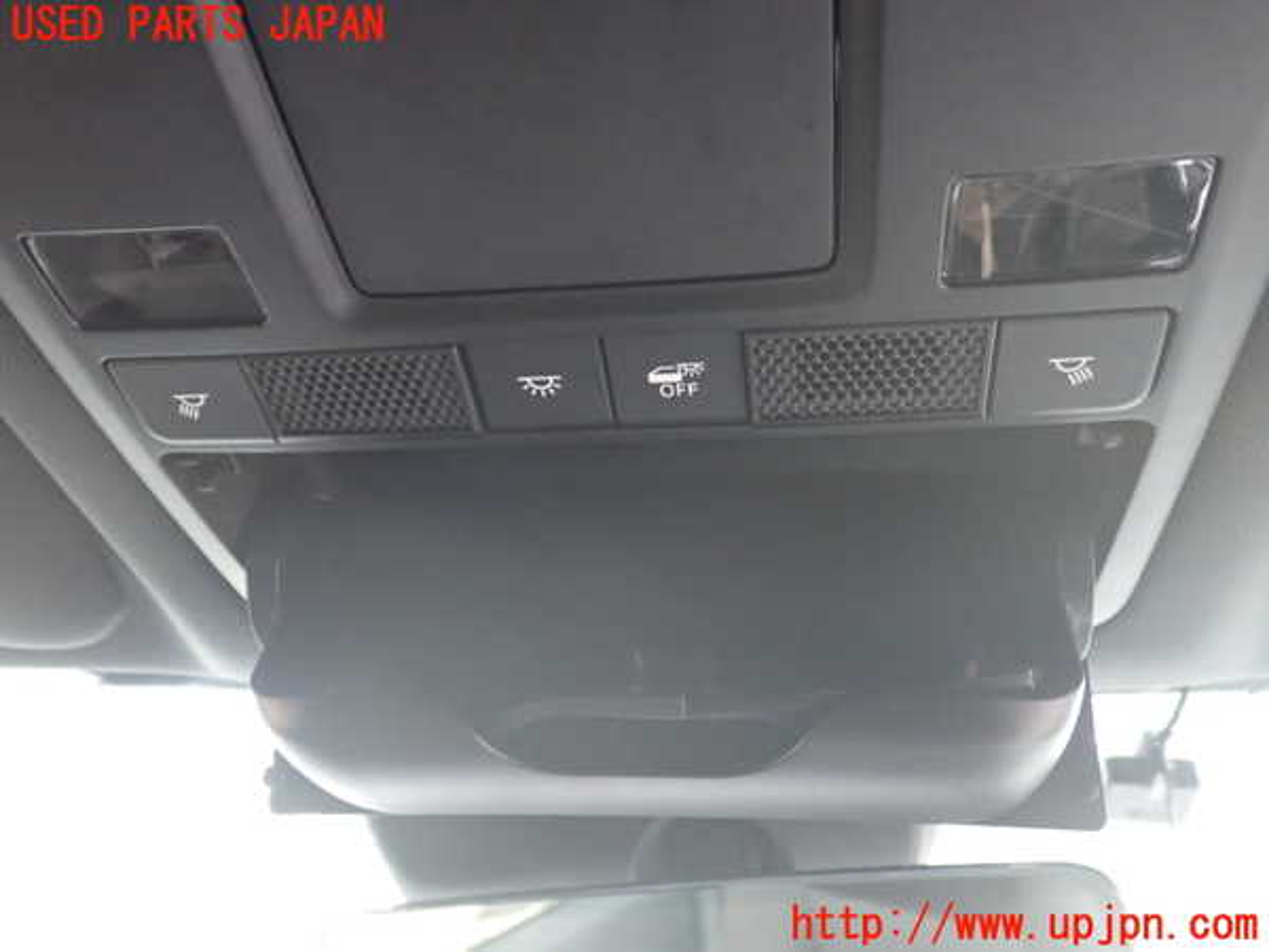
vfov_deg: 46.8
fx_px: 1100
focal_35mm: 30
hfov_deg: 60.0
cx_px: 634
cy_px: 476
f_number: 2.3
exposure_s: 1/25
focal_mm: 5.4
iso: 800
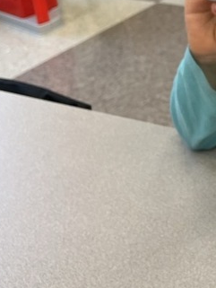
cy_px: -3
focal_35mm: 83
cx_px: 316
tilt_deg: -18.9
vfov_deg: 22.6
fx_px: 690
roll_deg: +3.5
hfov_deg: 16.4
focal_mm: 4.2
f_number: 1.6
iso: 80
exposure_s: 1/60
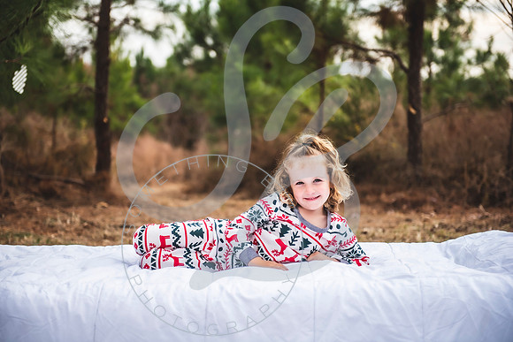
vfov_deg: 19.5
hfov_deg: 28.8
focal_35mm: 70
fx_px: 998
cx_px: 256
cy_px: 171
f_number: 2.8
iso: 100
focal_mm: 70
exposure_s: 1/500
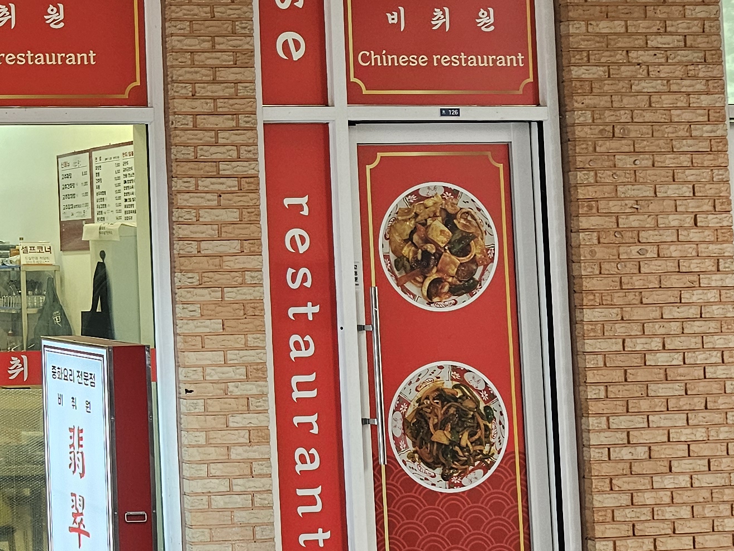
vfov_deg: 21.0
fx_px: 1485
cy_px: 192
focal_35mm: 70
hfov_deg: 22.7
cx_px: -367
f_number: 1.7
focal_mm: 6.3
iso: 320
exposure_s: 1/120
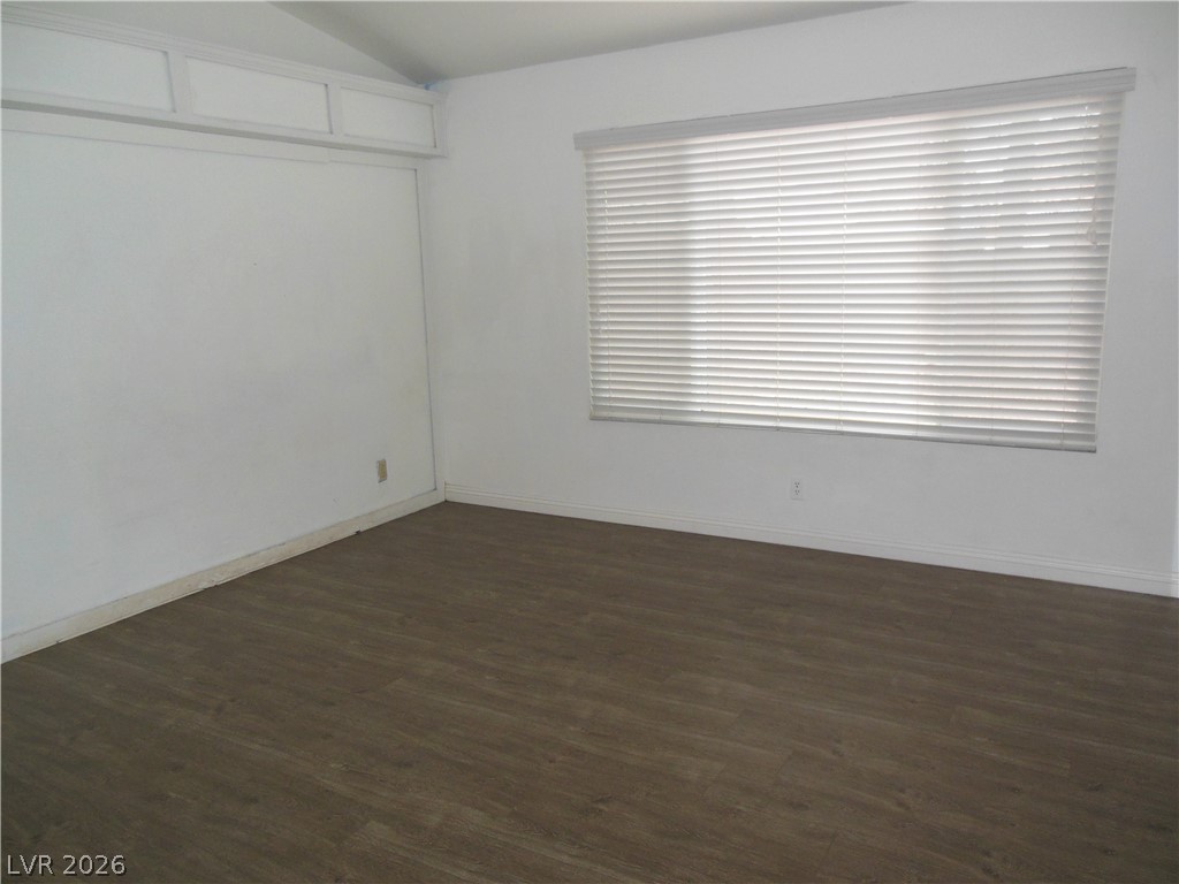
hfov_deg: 69.4
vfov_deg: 54.9
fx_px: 851
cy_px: 442
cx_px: 590
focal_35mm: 25
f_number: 3.2
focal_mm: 4.5
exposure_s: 1/25
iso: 250
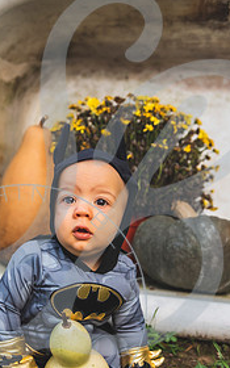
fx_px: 592
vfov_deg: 34.5
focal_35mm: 59
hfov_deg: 21.9
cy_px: 206
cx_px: 84
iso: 320
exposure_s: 1/2000
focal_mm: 36
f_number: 2.8
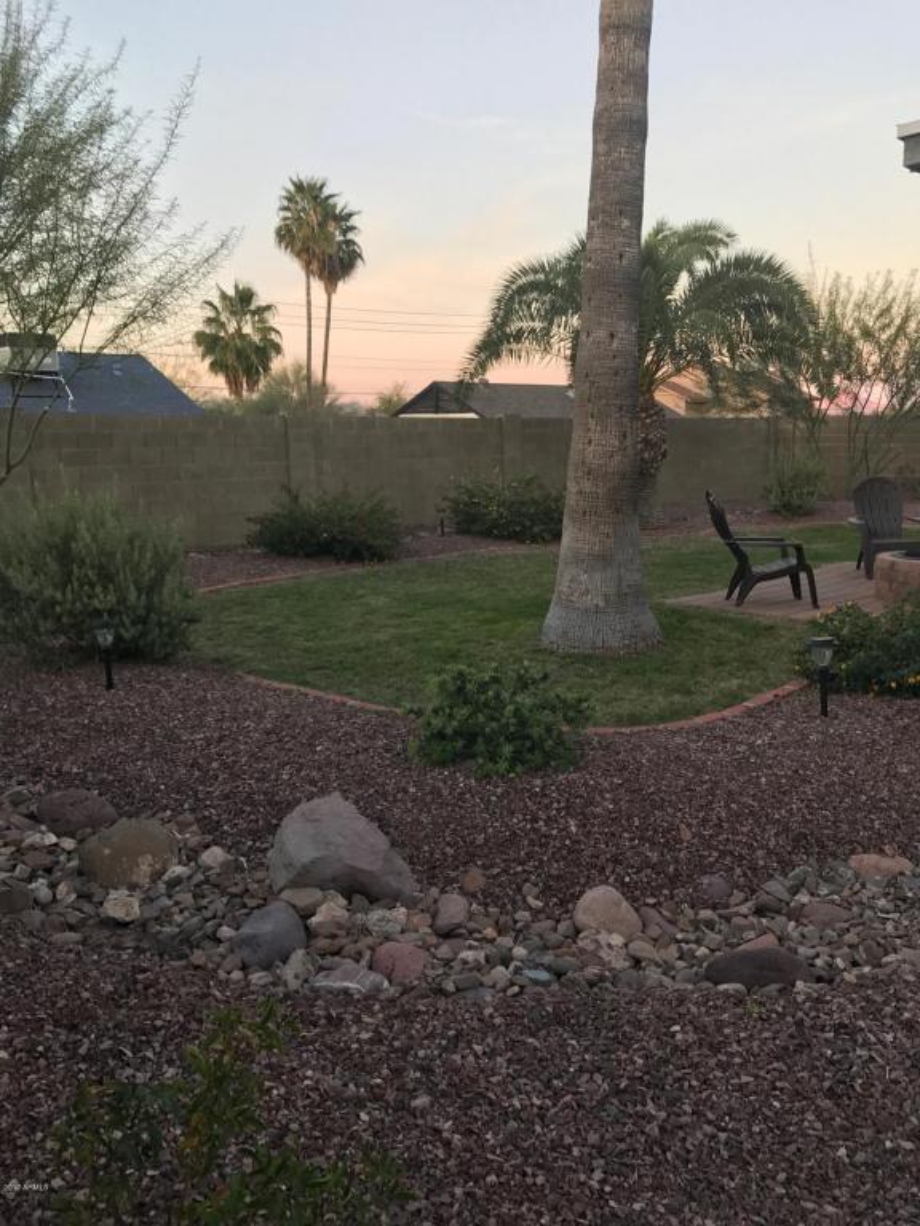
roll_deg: +0.8
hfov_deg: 49.7
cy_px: 613
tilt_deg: -8.6
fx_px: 992
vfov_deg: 63.4
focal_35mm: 28
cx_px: 460
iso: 25
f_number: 1.8
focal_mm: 3.99
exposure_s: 1/60
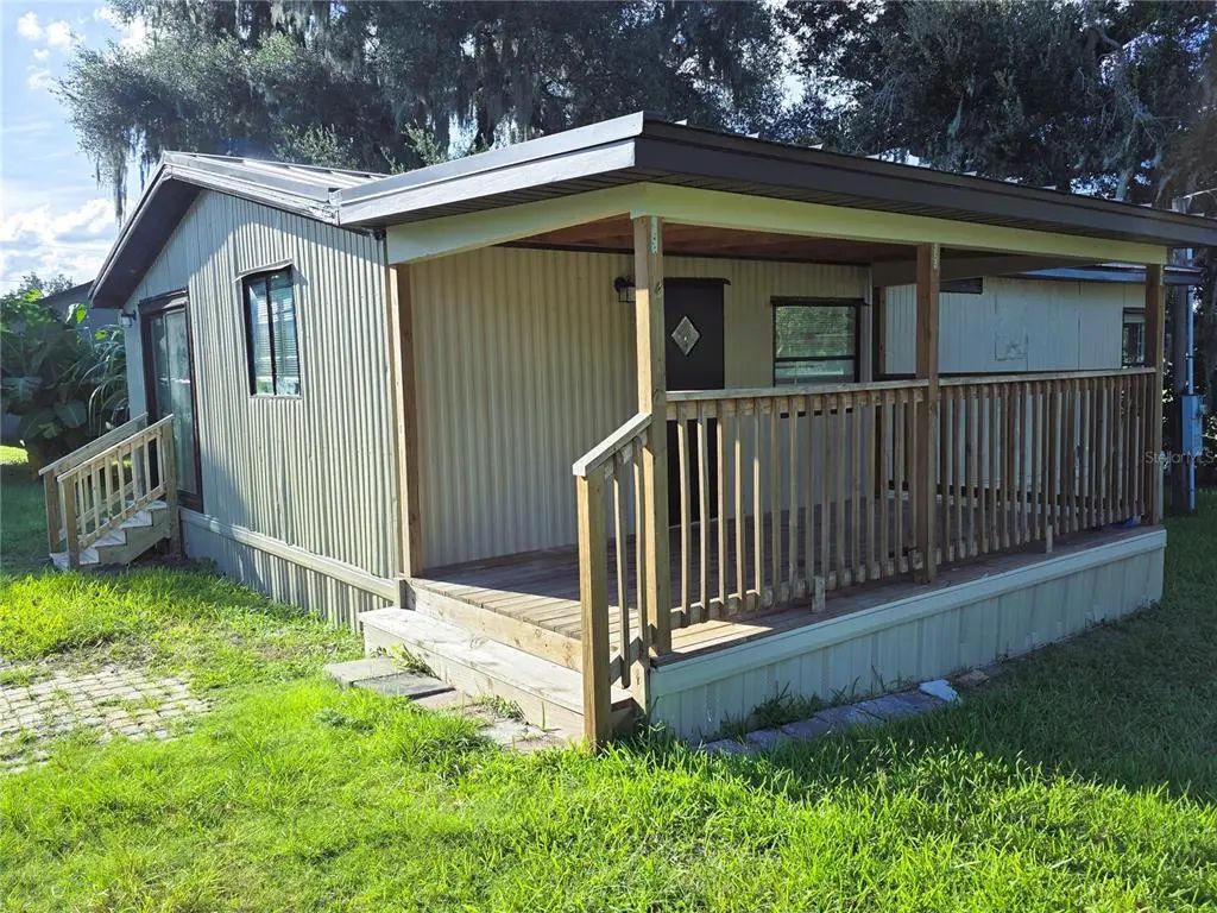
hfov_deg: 65.3
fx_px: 949
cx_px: 608
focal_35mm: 27
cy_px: 456
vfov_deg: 51.4
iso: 80
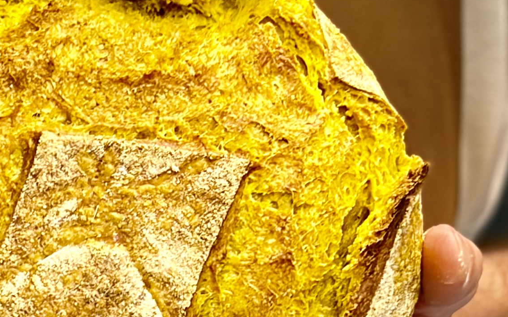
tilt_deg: -12.4
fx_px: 2187
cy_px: 299
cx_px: 121
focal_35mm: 158
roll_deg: -0.2
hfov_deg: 13.2
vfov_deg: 8.3
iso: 160
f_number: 1.6
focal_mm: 5.96
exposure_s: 1/50
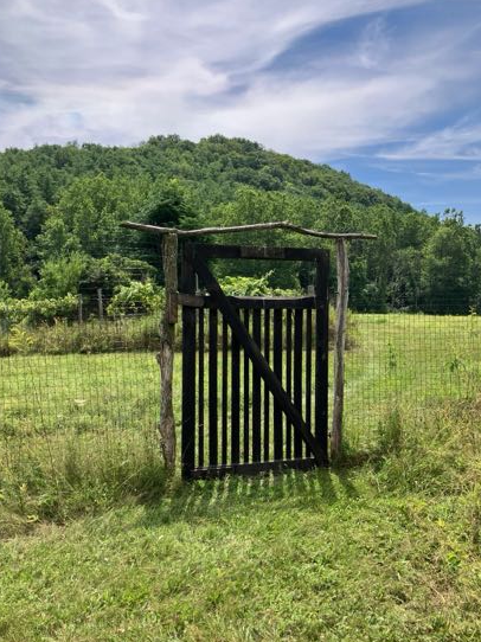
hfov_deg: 45.4
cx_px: 237
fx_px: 575
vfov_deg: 58.3
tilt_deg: -3.6
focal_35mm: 31
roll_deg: -1.0
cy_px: 348
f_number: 1.8
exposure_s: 1/1567
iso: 32
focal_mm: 3.99
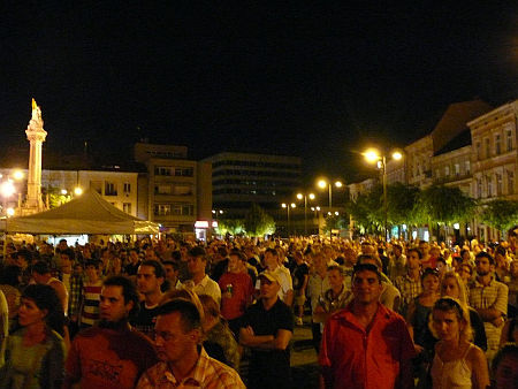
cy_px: 194
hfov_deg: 52.6
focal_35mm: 35
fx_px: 524
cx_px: 259
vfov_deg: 40.7
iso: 800
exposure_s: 1/10
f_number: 2.8
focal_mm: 7.4
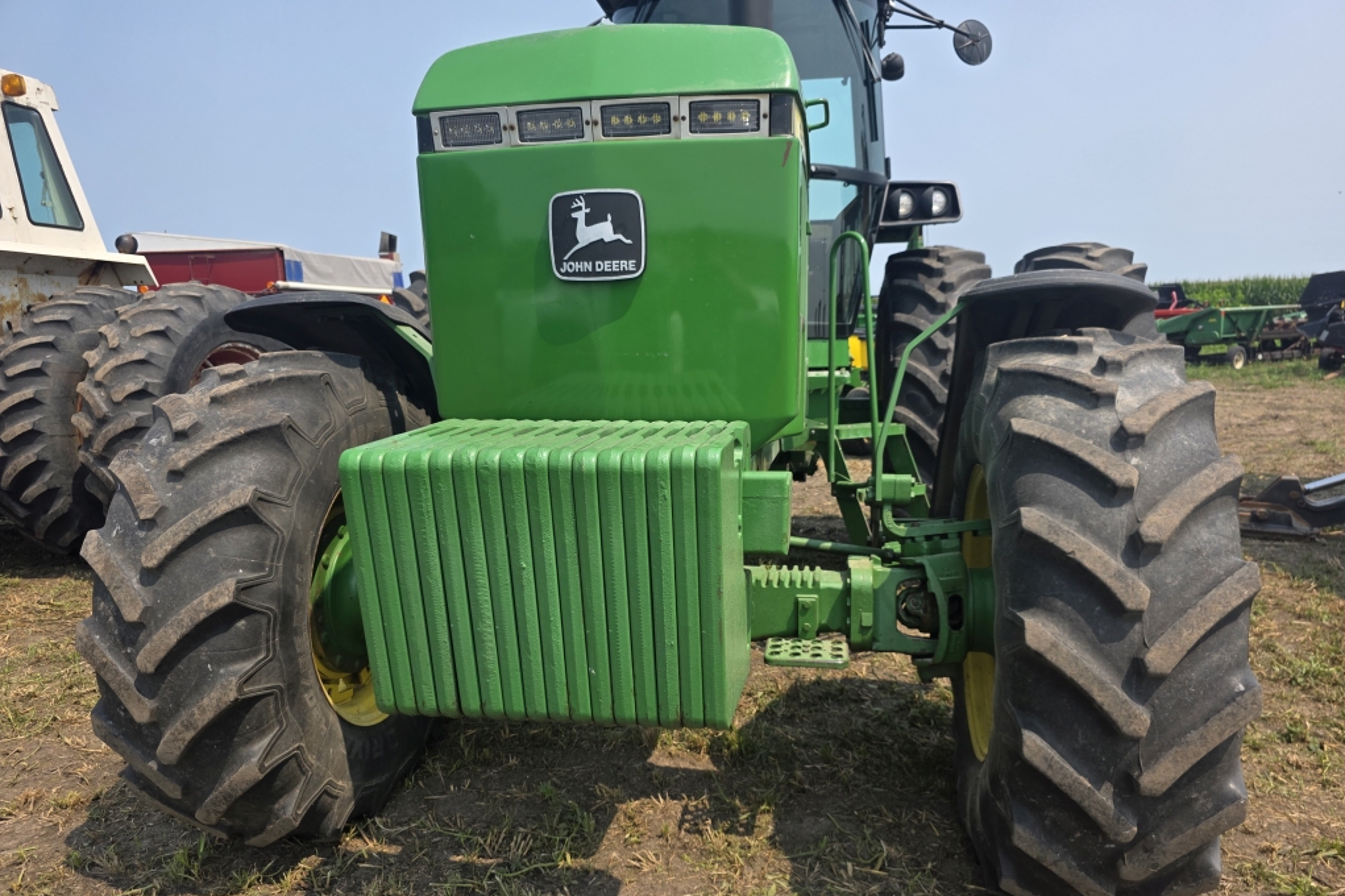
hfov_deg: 73.8
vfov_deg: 53.0
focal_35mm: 24
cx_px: 672
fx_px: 896
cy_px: 491
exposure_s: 1/4237
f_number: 1.7
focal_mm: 6.3
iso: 80
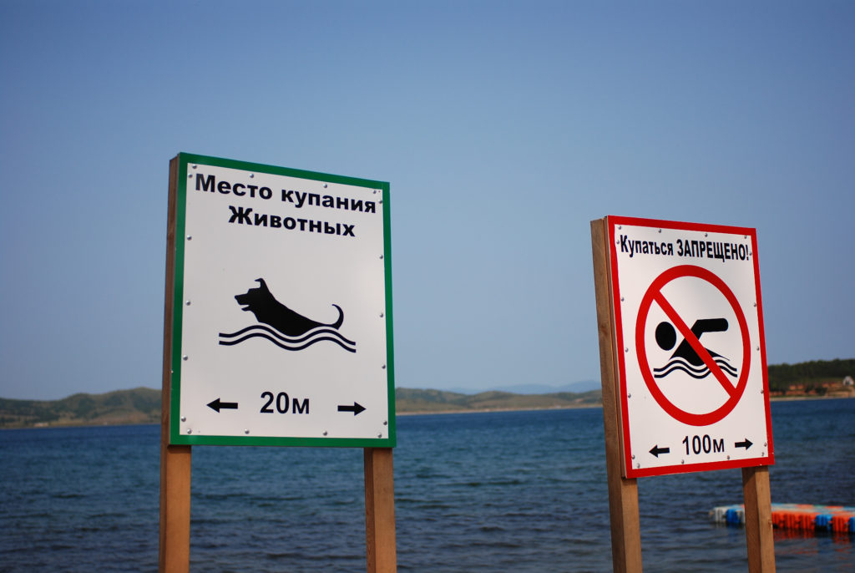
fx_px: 999
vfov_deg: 32.0
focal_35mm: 42
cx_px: 428
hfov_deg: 46.3
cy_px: 286
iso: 100
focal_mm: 28
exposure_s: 1/2500
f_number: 2.8
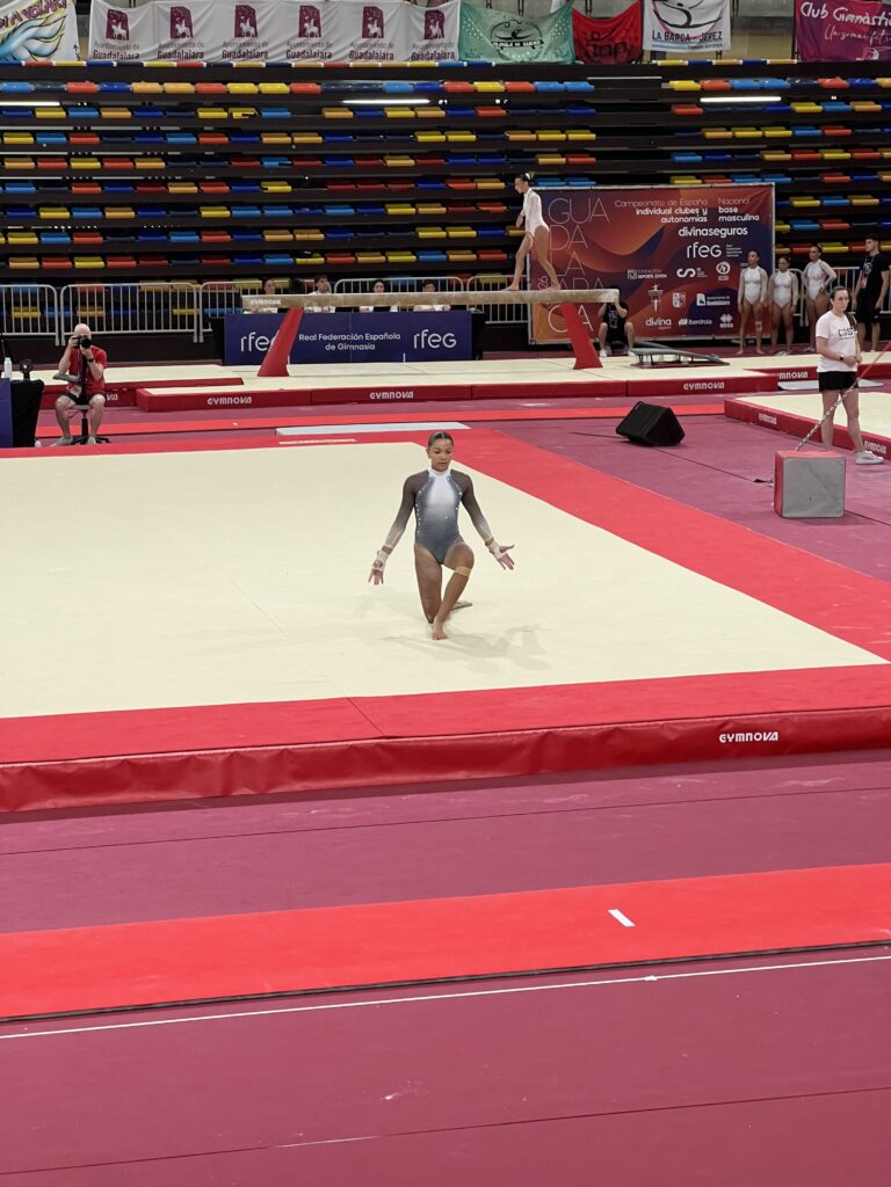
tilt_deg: -8.2
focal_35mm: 77
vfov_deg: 25.3
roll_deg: +1.6
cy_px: 594
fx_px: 2643
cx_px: 446
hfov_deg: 19.1
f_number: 2.8
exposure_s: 1/99
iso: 125
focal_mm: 9
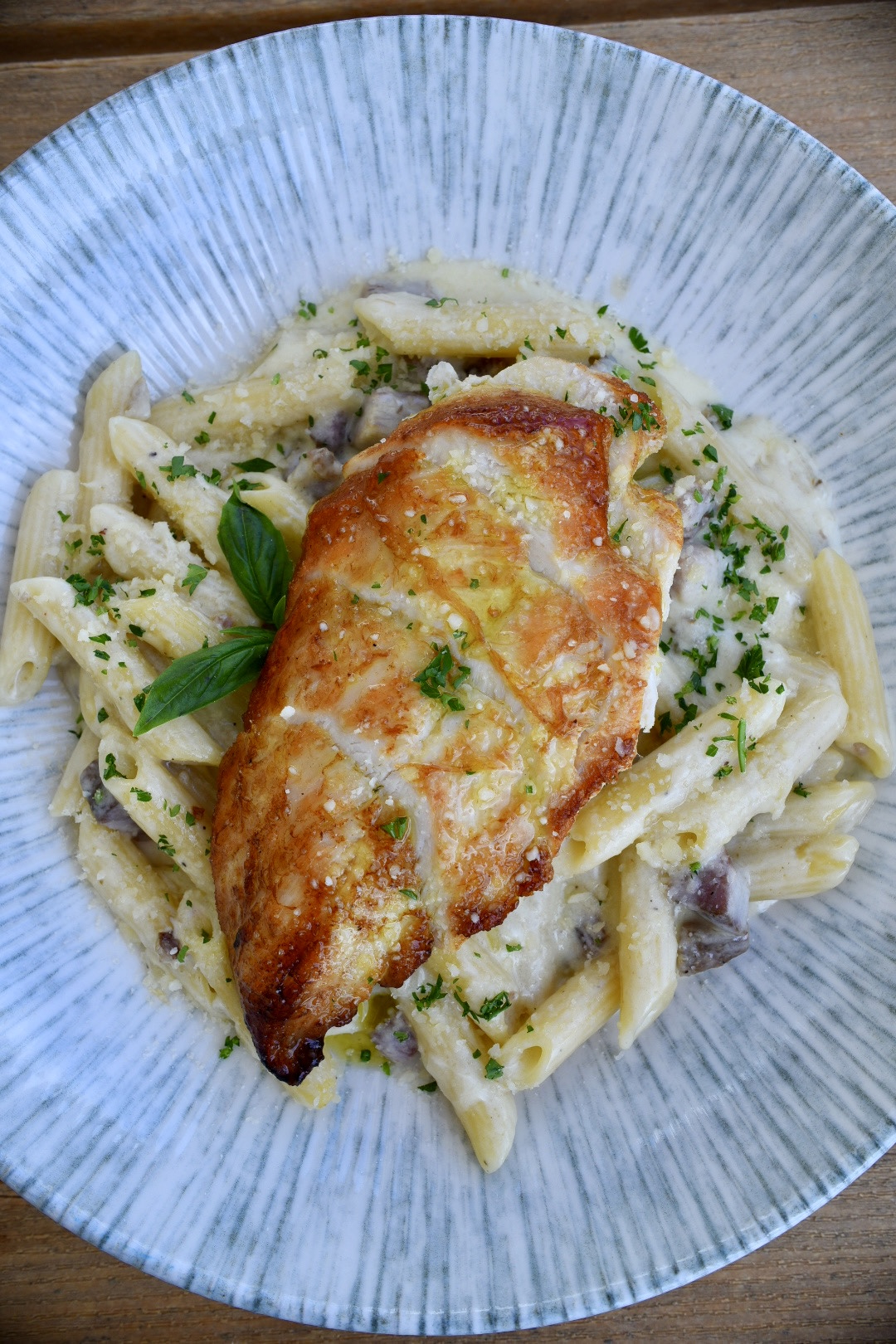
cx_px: 448
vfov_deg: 48.5
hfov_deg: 33.4
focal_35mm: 40
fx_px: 1493
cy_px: 672
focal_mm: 40
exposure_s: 1/250
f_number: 11
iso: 320
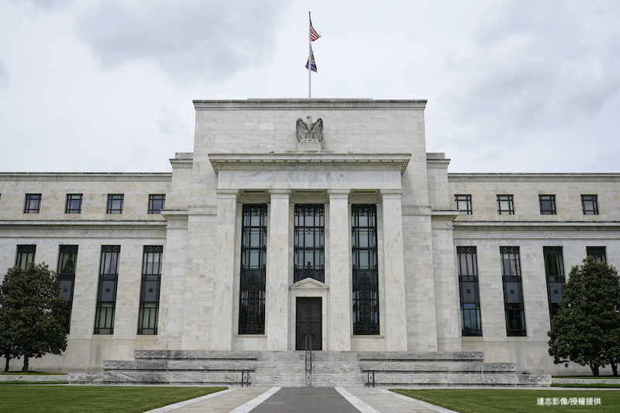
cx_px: 310
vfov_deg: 38.9
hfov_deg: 55.8
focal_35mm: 34
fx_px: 585
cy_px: 206
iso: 200
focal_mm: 34
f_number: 5.6
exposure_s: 1/1250
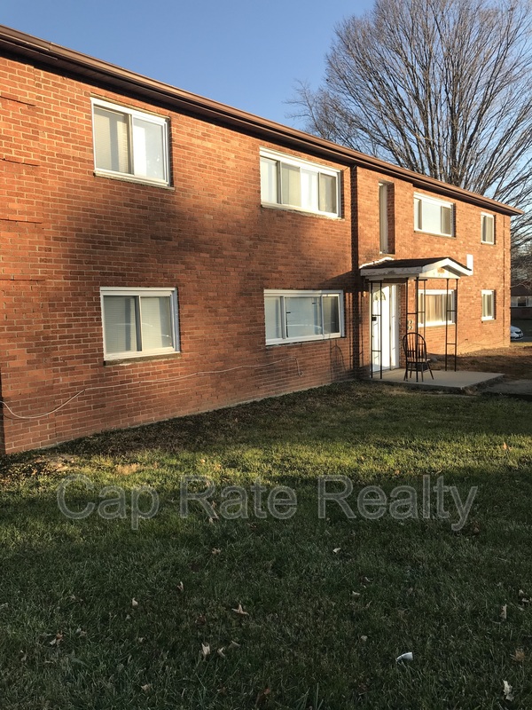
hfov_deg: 49.7
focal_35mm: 28
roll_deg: +1.7
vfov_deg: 63.4
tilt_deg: -3.3
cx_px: 266
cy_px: 355
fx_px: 574
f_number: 1.8
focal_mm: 3.99
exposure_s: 1/570
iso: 20
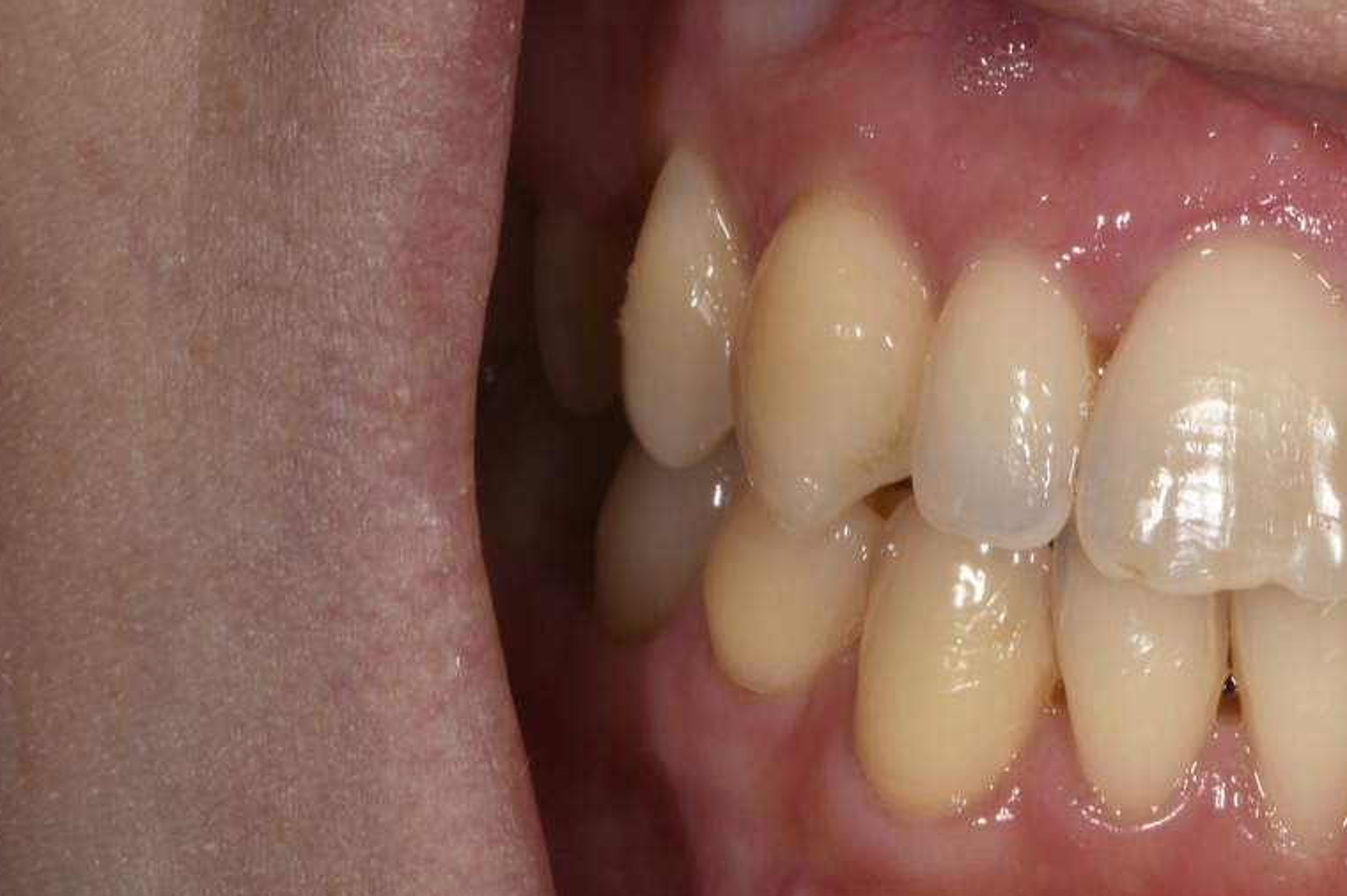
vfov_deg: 5.9
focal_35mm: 234
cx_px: 1157
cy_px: 511
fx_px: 8751
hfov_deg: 8.8
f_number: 36
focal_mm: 85
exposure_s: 1/100
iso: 100
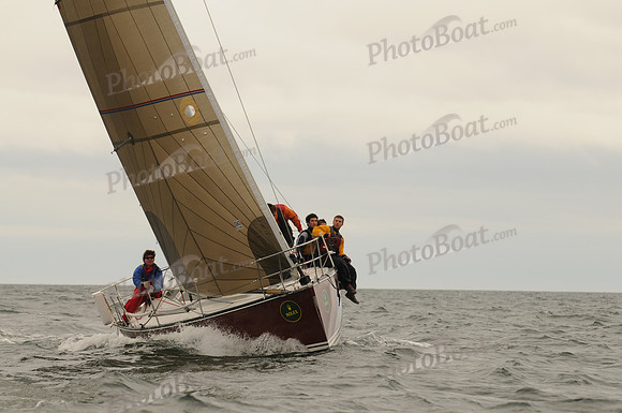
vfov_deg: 6.5
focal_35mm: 210
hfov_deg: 9.8
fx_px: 3623
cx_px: 311
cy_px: 206
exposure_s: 1/640
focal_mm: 140
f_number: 6.3
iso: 200
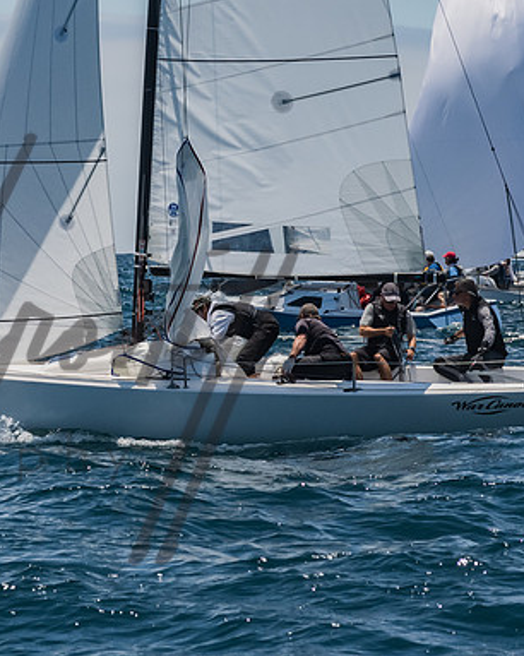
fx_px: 6053
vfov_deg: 6.2
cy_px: 327
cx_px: 53
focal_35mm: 312
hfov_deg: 5.0
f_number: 14
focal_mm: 145
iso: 640
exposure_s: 1/1600
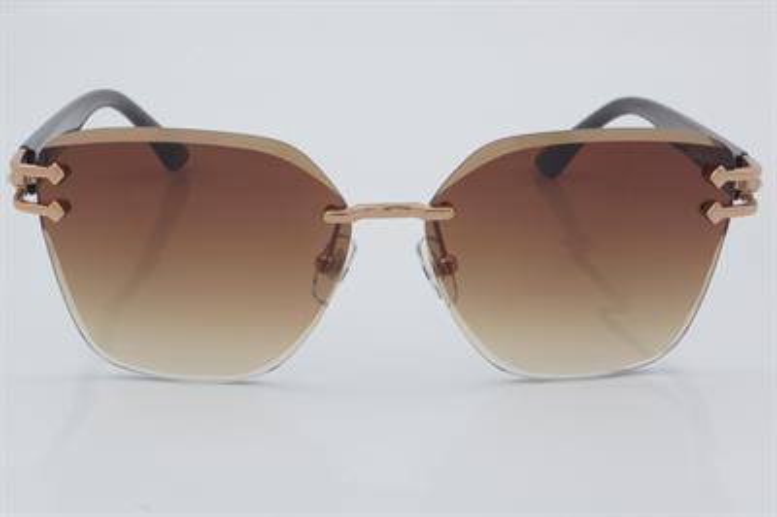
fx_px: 1779
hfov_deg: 24.6
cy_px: 258
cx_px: 388
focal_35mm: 82
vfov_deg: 16.5
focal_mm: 55
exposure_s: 1/4
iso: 100
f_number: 32
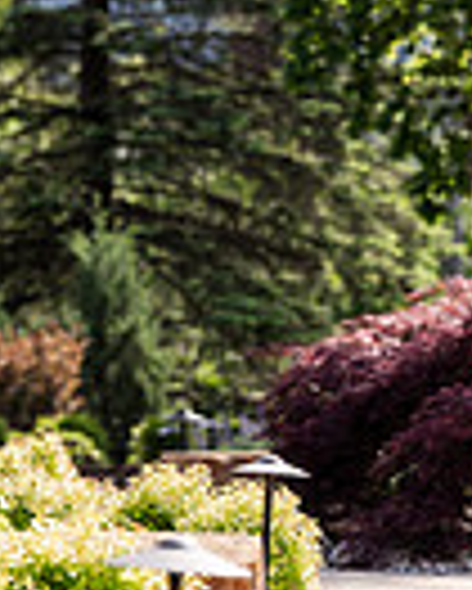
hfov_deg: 4.6
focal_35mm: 338
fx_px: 5895
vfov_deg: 5.7
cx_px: 670
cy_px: 320
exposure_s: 1/500
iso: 125
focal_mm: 105
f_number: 3.5
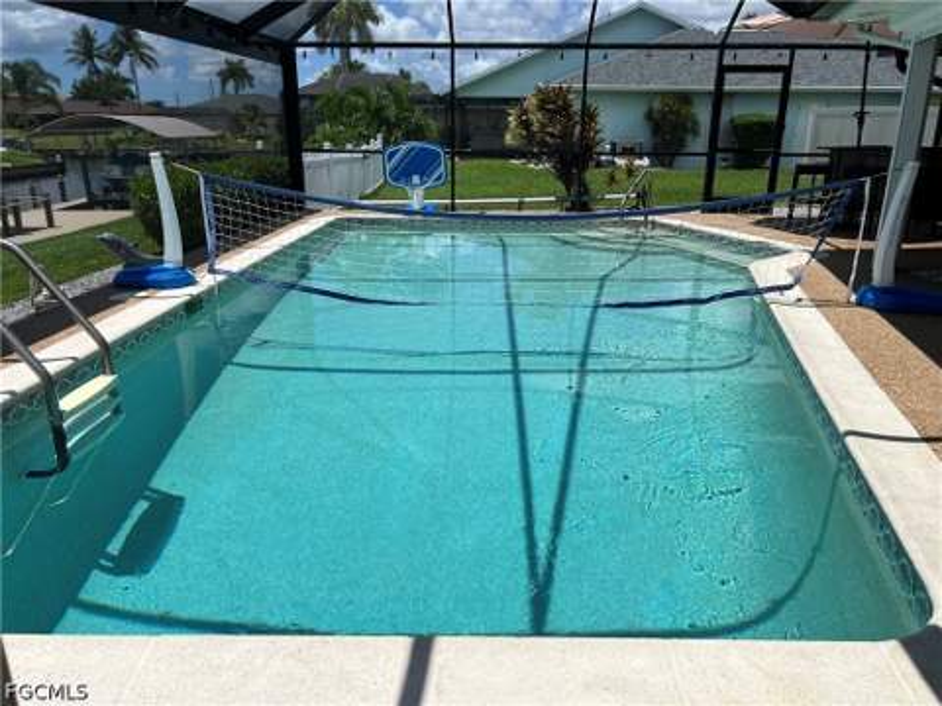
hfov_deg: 67.3
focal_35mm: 26
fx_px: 708
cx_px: 471
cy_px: 353
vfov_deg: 53.1
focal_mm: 5.7
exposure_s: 1/5587
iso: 50
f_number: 1.5
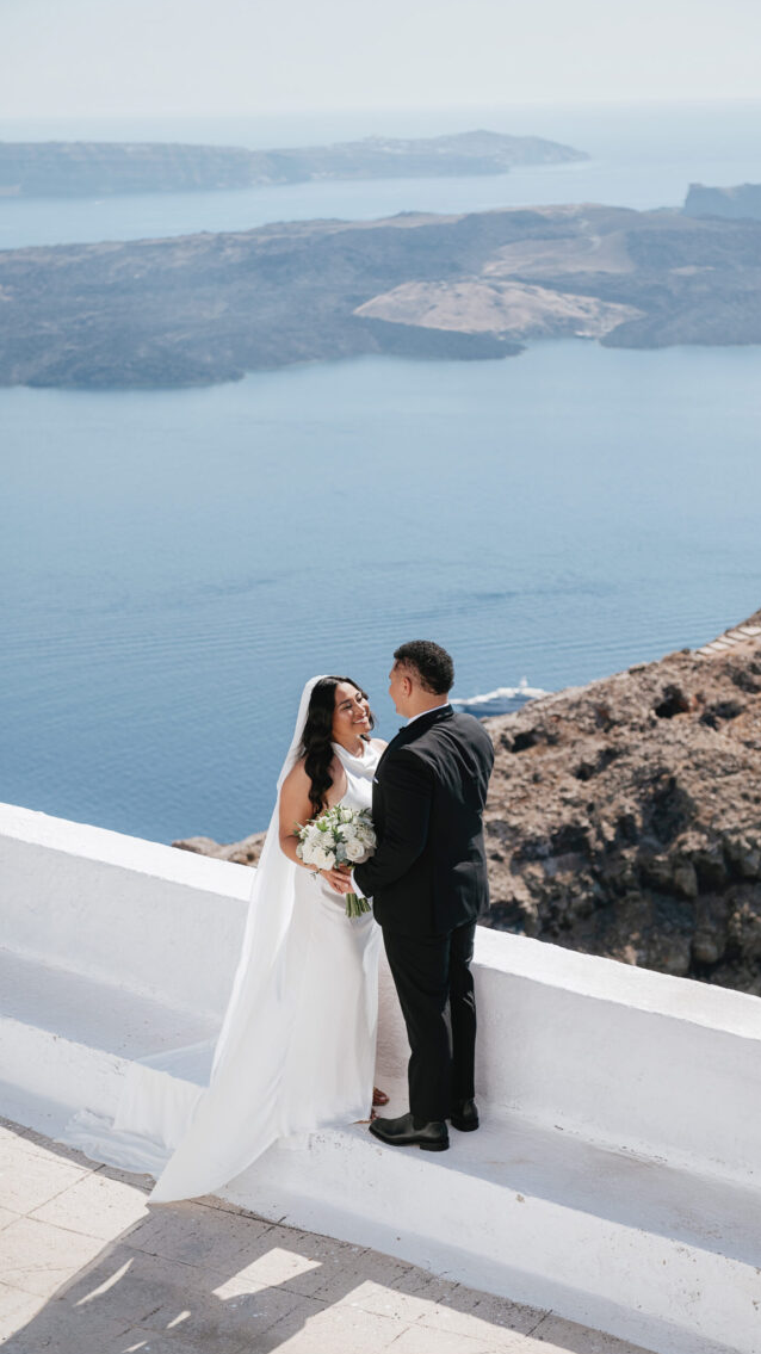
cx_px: 439
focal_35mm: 66
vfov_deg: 31.9
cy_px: 686
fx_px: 2369
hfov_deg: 18.2
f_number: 4
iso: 100
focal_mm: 62
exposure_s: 1/1250
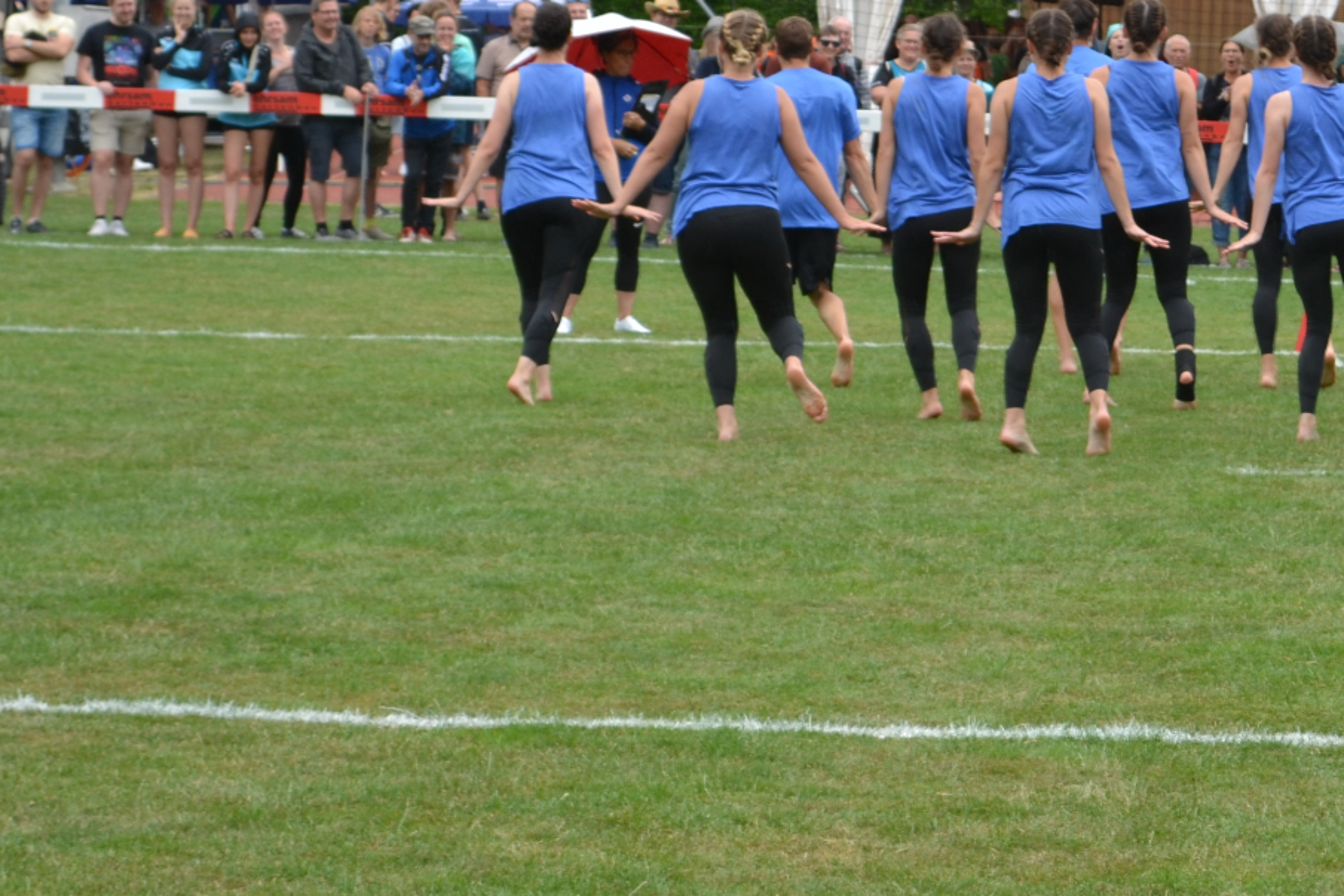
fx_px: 6084
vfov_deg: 8.4
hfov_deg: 12.5
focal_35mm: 163
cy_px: 236
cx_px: 1108
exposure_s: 1/160
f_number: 6.3
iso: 100
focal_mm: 48
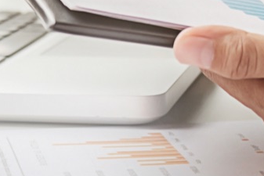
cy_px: 37
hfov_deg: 10.1
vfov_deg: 6.7
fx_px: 1497
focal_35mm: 204
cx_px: 154
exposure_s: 1/125
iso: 200
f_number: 3.2
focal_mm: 28.9
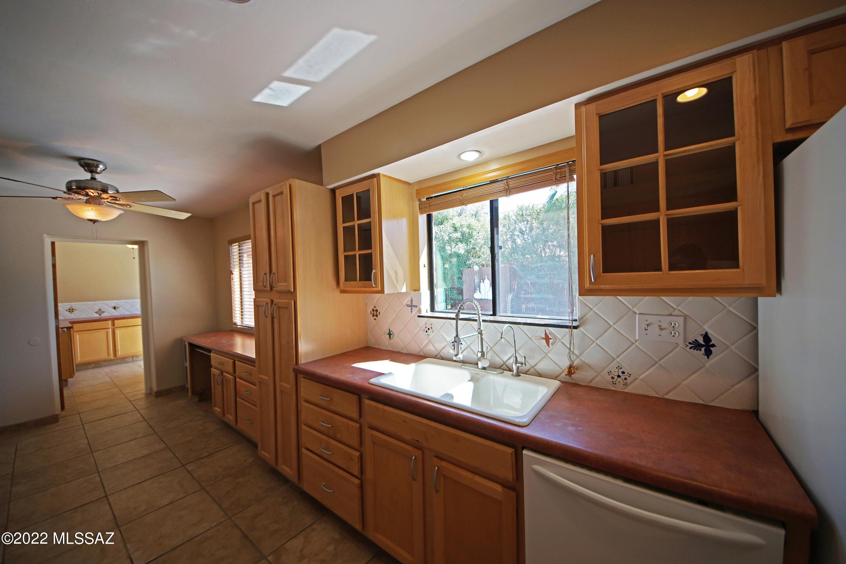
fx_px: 282
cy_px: 282
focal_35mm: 12
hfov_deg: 112.6
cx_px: 423
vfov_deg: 90.0
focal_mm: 8
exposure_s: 1/60
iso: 125
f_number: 4.5
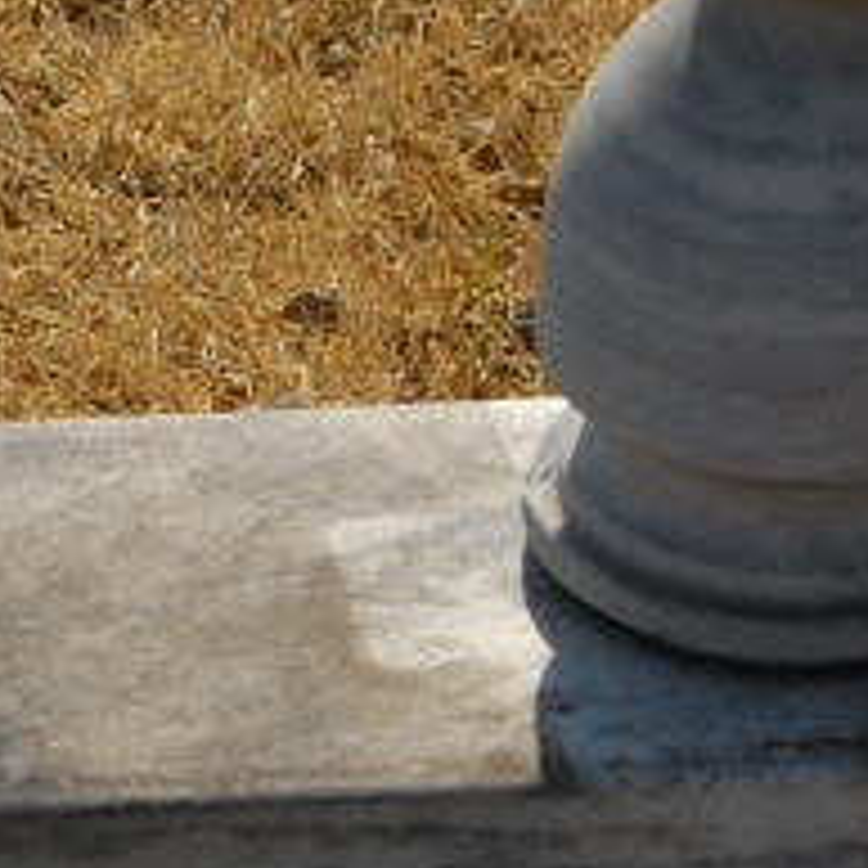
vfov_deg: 7.6
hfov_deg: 7.5
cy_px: 263
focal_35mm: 230
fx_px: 6525
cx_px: -517
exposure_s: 1/1250
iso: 400
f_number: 7.1
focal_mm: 34
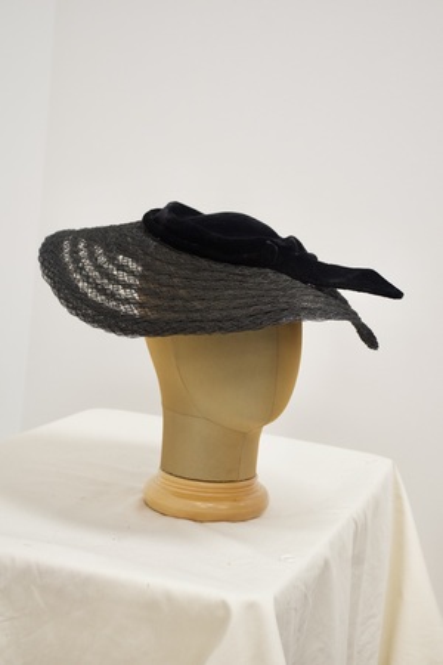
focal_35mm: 68
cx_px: 222
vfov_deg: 29.9
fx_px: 1246
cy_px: 332
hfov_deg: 20.2
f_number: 6.3
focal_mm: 45
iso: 1600
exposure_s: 1/80
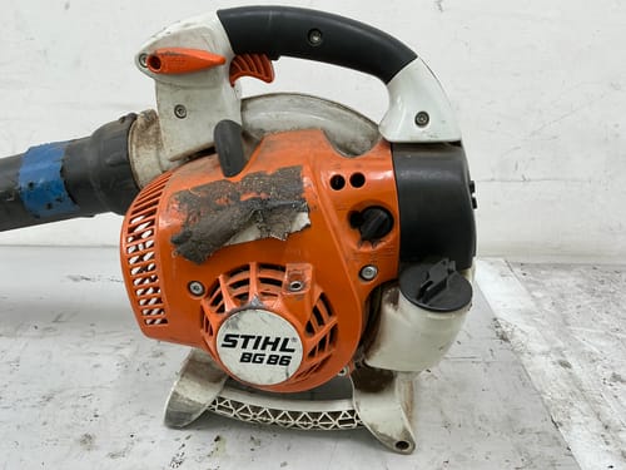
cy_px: 235
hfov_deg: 63.4
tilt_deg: -21.7
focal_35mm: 28
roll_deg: -1.1
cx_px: 313
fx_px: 506
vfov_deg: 49.7
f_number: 1.8
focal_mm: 3
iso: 50
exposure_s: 1/50
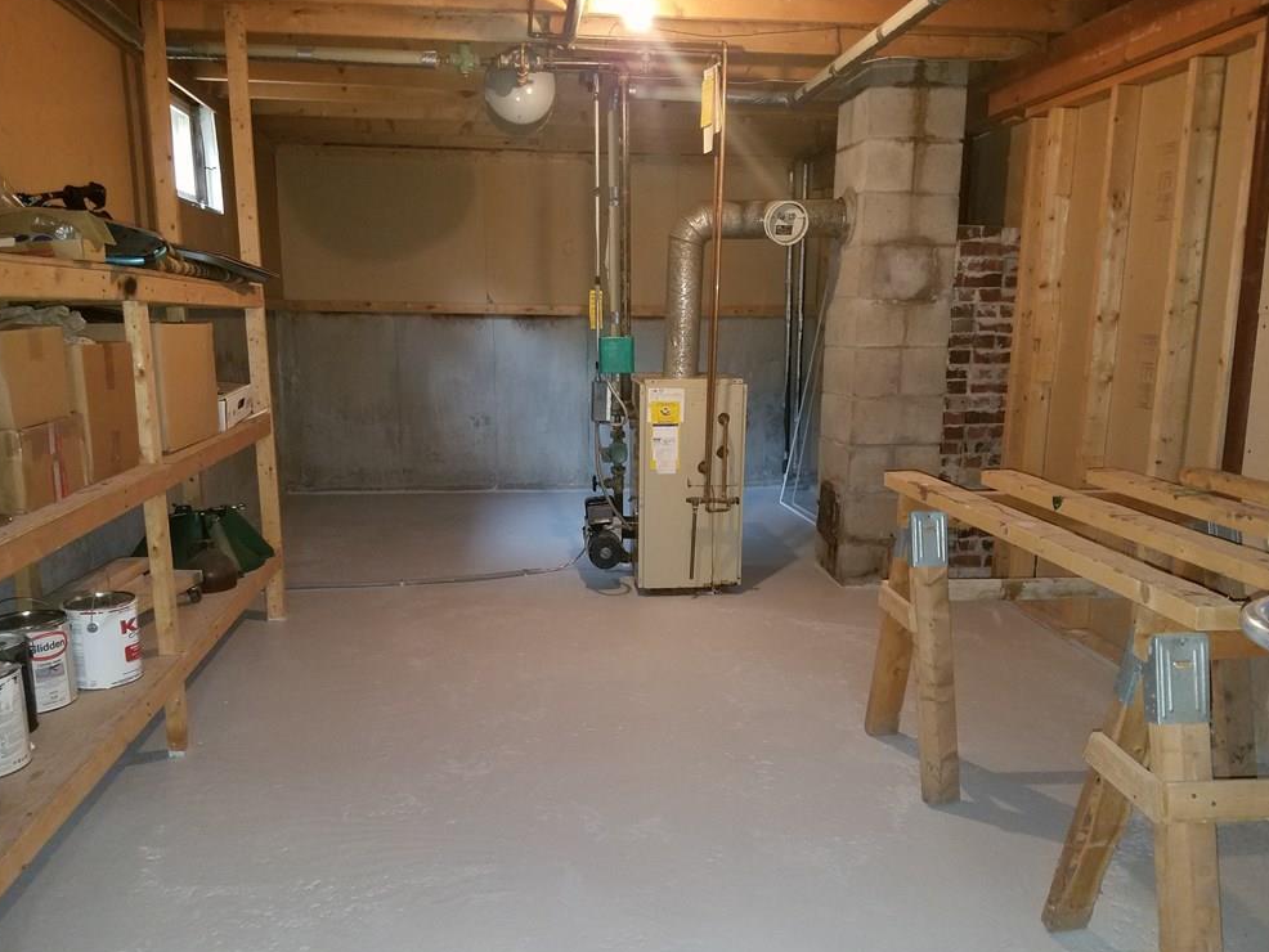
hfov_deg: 65.3
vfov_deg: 51.4
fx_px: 990
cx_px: 640
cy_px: 475
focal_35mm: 27
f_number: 1.7
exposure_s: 1/10
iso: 200
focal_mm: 4.2
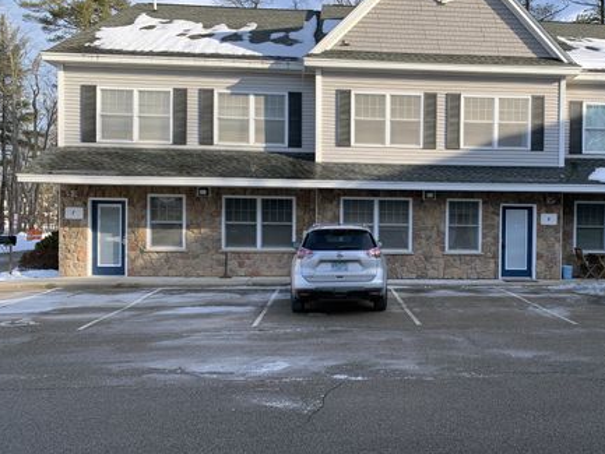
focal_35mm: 36
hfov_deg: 50.5
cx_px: 397
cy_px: 233
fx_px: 629
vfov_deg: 39.7
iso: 25
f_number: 1.8
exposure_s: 1/864
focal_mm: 4.25
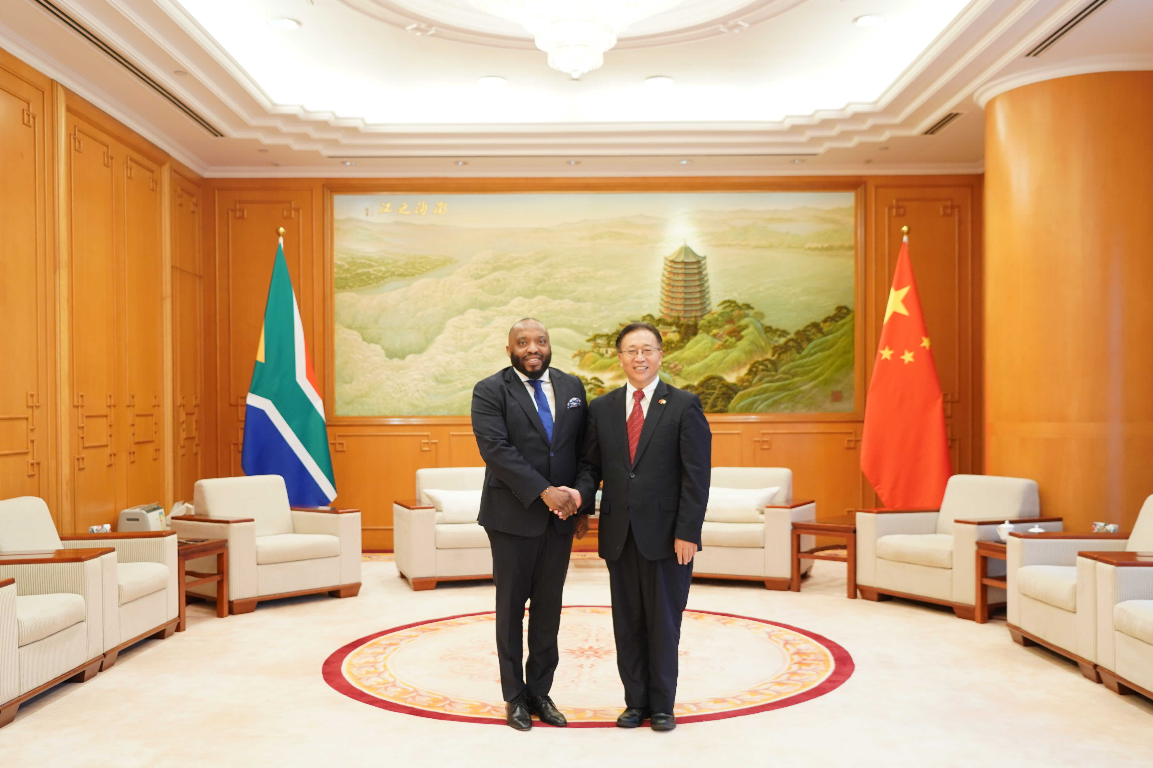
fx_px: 1089
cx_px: 582
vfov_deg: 38.9
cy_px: 413
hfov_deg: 55.8
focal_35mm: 34
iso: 1000
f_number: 4
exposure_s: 1/40
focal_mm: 31
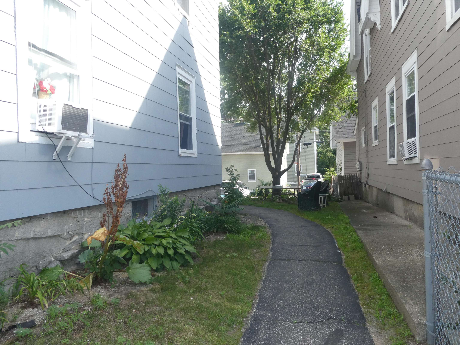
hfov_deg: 71.6
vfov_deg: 56.8
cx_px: 230
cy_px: 172
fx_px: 319
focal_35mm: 24
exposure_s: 1/640
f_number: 3.3
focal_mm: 4.3
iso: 200
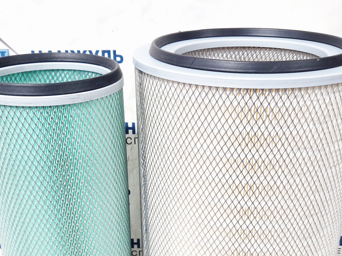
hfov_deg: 42.1
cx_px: 170
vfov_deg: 31.8
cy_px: 182
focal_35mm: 45
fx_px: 445
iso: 640
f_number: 1.8
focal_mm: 5.4
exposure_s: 1/25
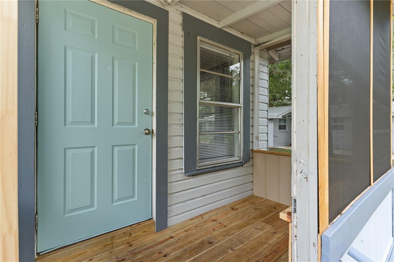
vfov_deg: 70.4
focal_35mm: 17
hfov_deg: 93.3
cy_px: 131
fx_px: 186
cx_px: 197
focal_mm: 17
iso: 400
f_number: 9
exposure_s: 1/60
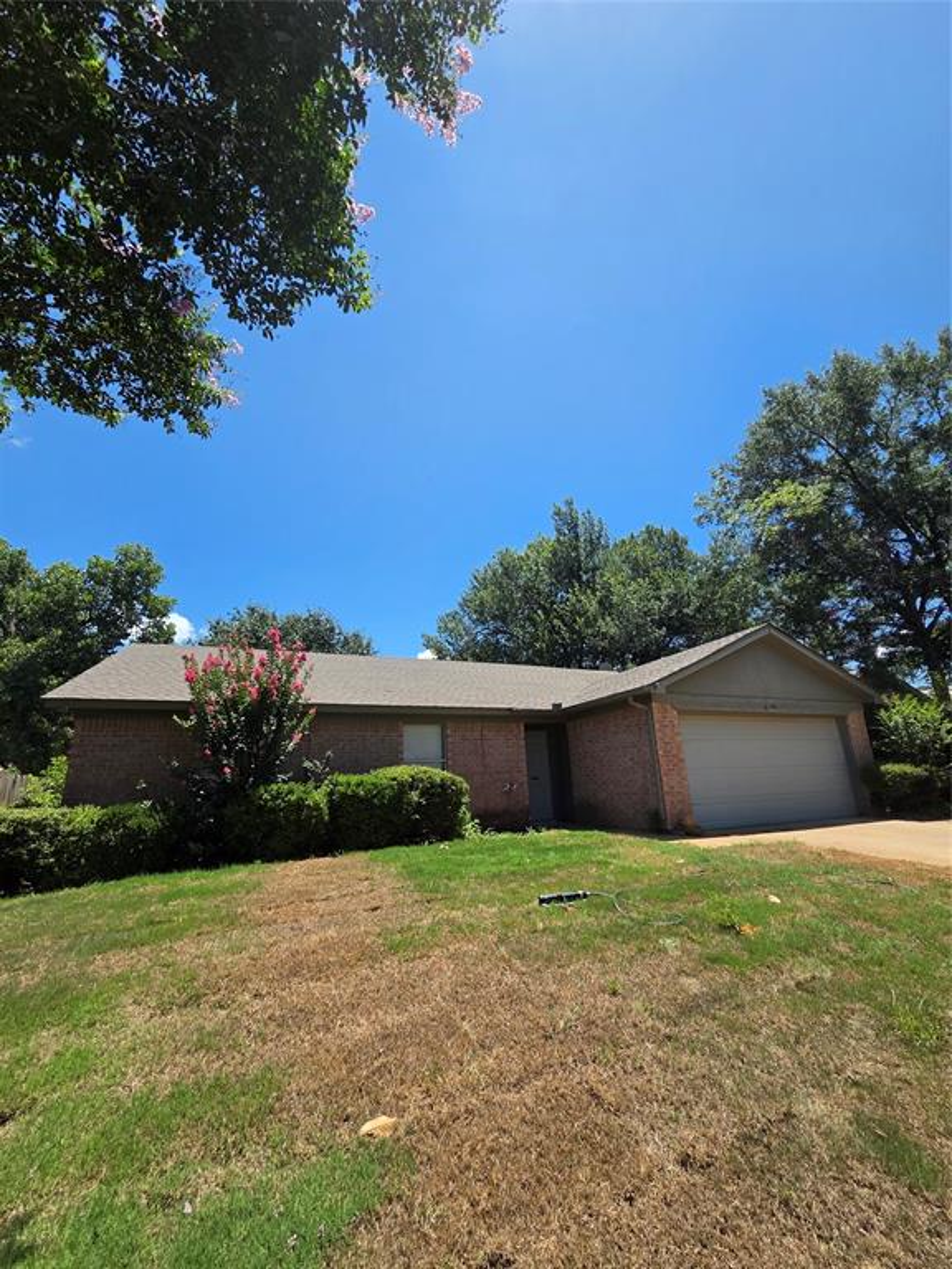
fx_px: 477
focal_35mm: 13
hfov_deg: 89.9
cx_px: 476
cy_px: 634
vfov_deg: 106.2
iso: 50
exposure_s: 1/1775
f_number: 2.2
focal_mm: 2.2
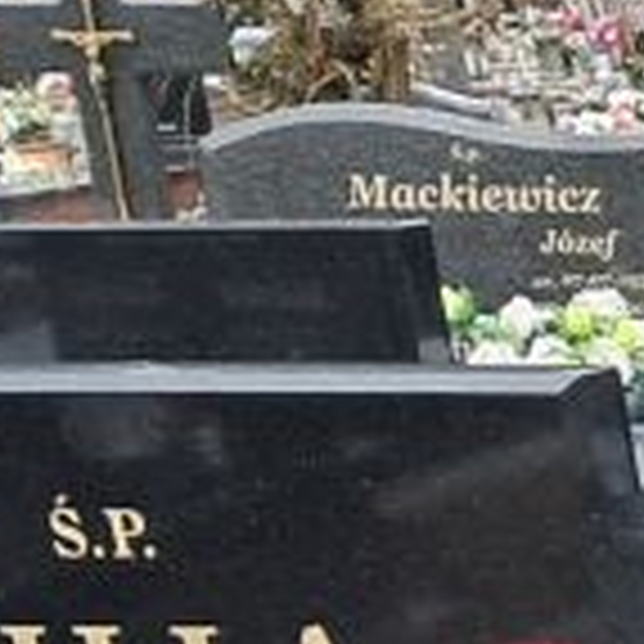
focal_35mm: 204
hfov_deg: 6.8
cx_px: 2544
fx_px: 4294
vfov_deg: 7.8
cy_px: 1644
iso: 50
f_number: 1.8
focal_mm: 4
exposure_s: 1/100
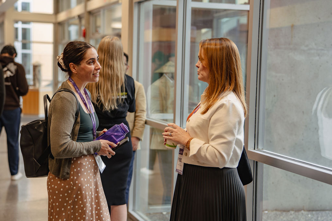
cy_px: 101
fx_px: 625
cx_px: 166
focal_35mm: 68
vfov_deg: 20.1
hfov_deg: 29.8
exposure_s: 1/125
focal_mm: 59
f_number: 2.5
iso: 320
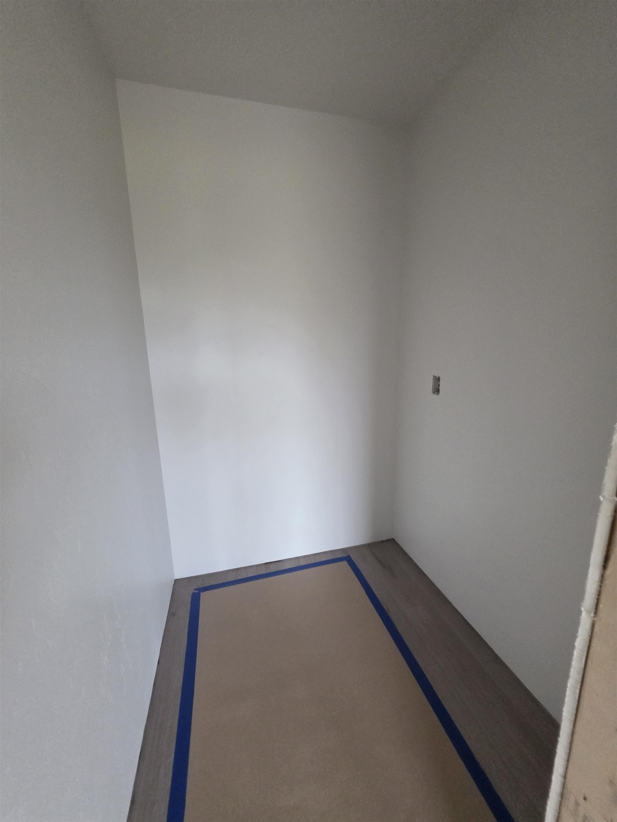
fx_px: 309
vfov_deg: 106.2
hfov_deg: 89.9
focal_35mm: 13
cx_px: 308
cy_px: 411
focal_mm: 2.2
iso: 400
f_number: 1.9
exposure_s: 1/60
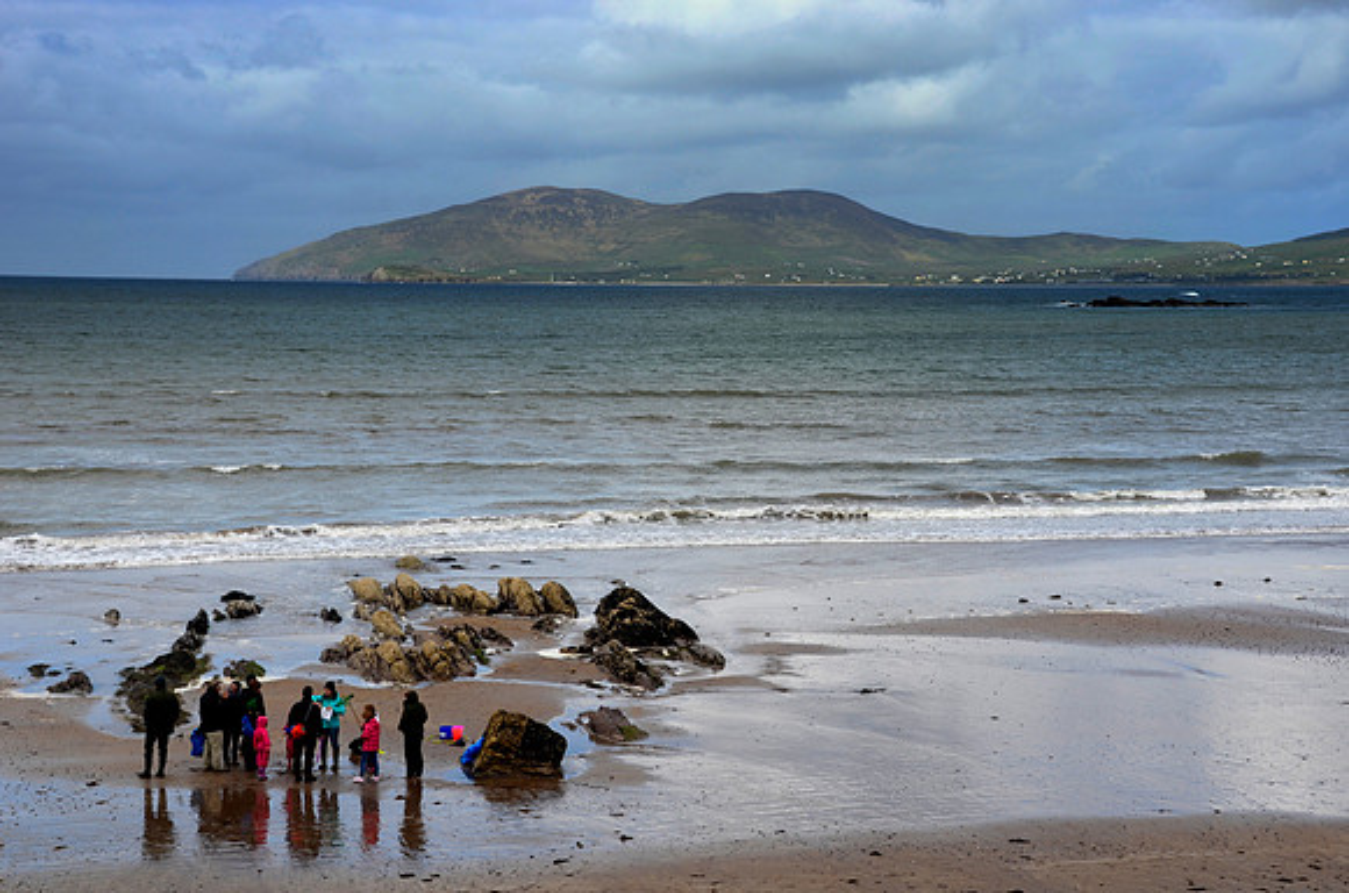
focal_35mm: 66
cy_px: 446
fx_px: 2468
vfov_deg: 20.5
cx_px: 674
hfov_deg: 30.6
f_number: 11
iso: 100
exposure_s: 1/160
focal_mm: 44
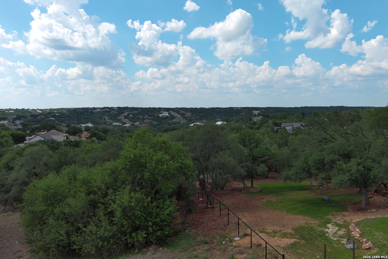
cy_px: 130
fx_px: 313
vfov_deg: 45.0
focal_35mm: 29
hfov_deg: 63.7
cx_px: 194
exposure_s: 1/1701
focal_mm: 10.57
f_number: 2.8
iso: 100
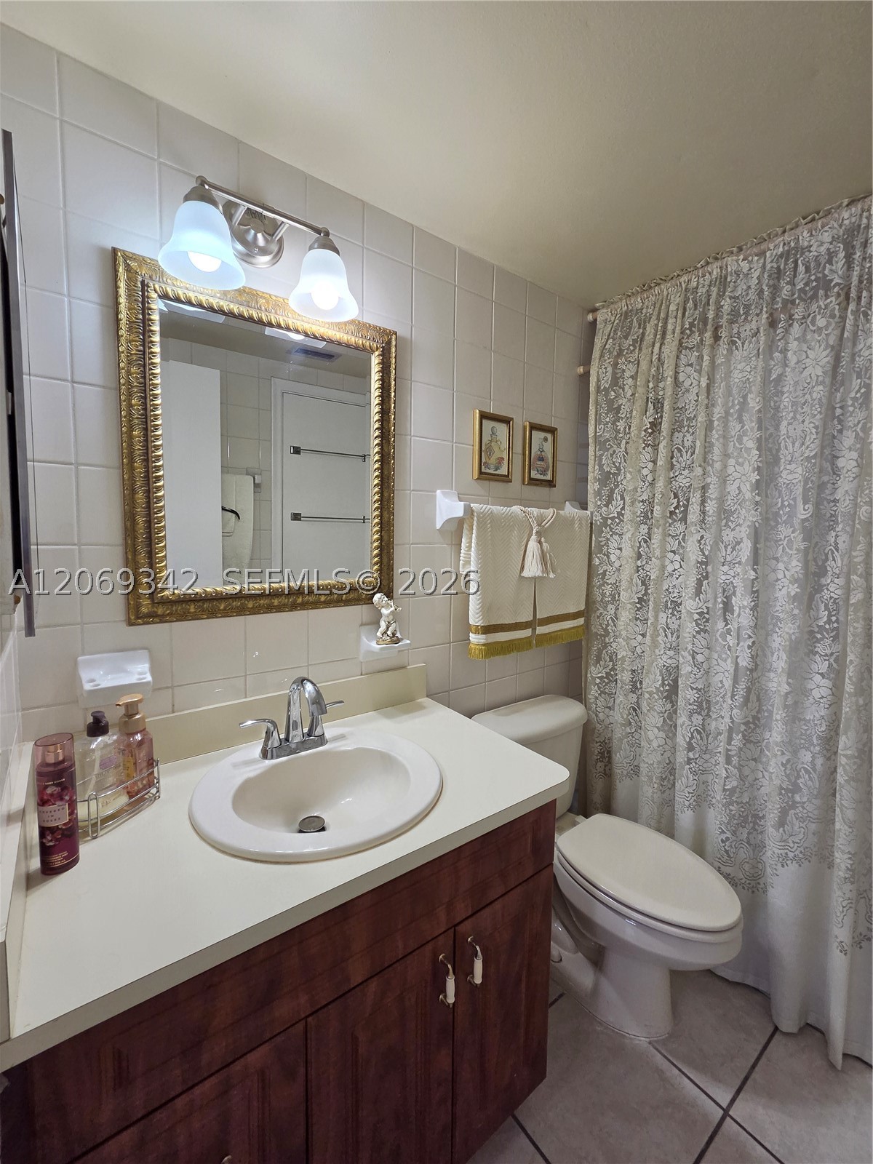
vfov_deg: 106.2
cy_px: 582
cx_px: 436
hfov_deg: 89.9
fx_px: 437
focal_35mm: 13
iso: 160
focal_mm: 2.2
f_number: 2.2
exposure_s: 1/120
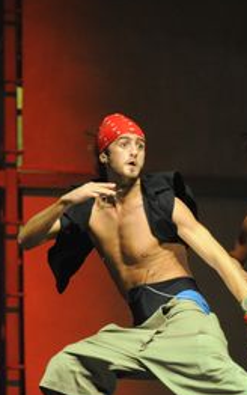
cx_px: 75
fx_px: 2184
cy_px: 237
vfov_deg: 10.3
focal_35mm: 203
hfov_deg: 6.5
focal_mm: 102
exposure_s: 1/800
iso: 5000
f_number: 2.8
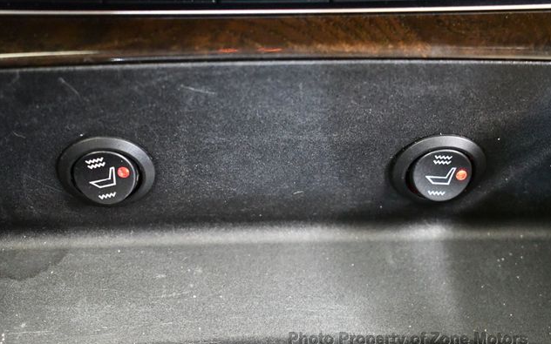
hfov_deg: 31.5
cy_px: 170
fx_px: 976
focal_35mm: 65
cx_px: 278
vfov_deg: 20.0
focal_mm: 42
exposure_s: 1/20
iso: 12800
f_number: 5
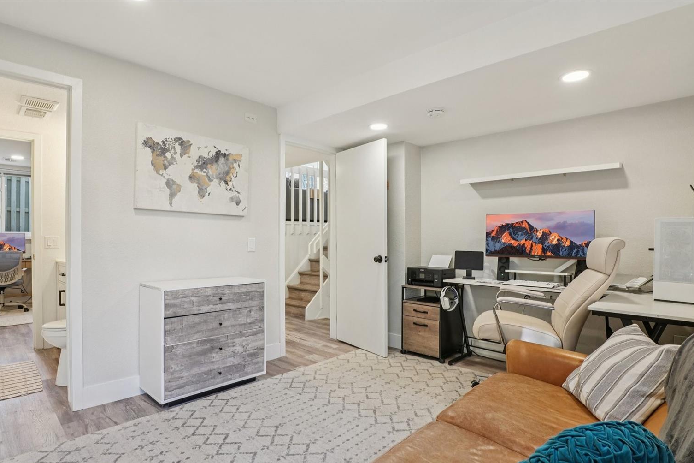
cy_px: 244
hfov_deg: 91.4
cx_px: 330
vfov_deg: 68.7
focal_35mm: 18
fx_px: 338
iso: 400
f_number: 8
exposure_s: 1/20
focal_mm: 11
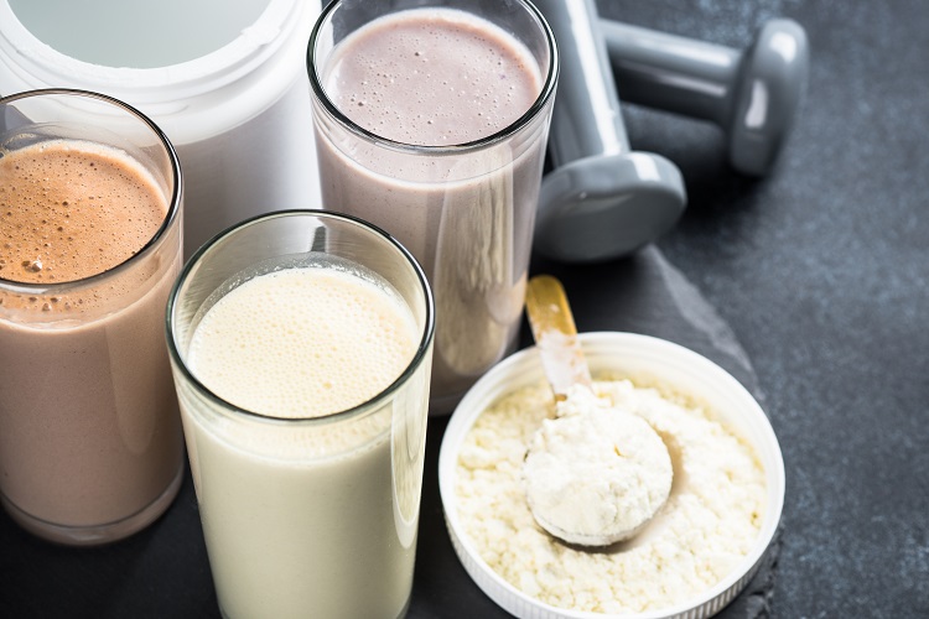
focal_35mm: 100
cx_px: 464
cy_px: 310
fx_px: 2580
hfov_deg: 20.4
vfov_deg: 13.7
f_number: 7.1
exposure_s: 1/125
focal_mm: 100
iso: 125
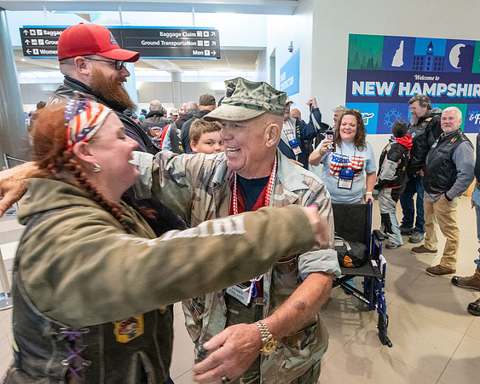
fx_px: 495
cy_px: 198
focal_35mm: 35
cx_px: 276
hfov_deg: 51.5
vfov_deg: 42.3
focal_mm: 24
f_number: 7.1
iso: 8000
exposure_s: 1/80
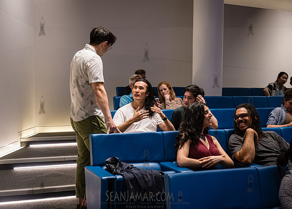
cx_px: 135
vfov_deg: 28.6
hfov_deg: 39.3
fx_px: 409
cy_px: 104
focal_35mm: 49
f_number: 4
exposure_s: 1/500
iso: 5000
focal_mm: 47
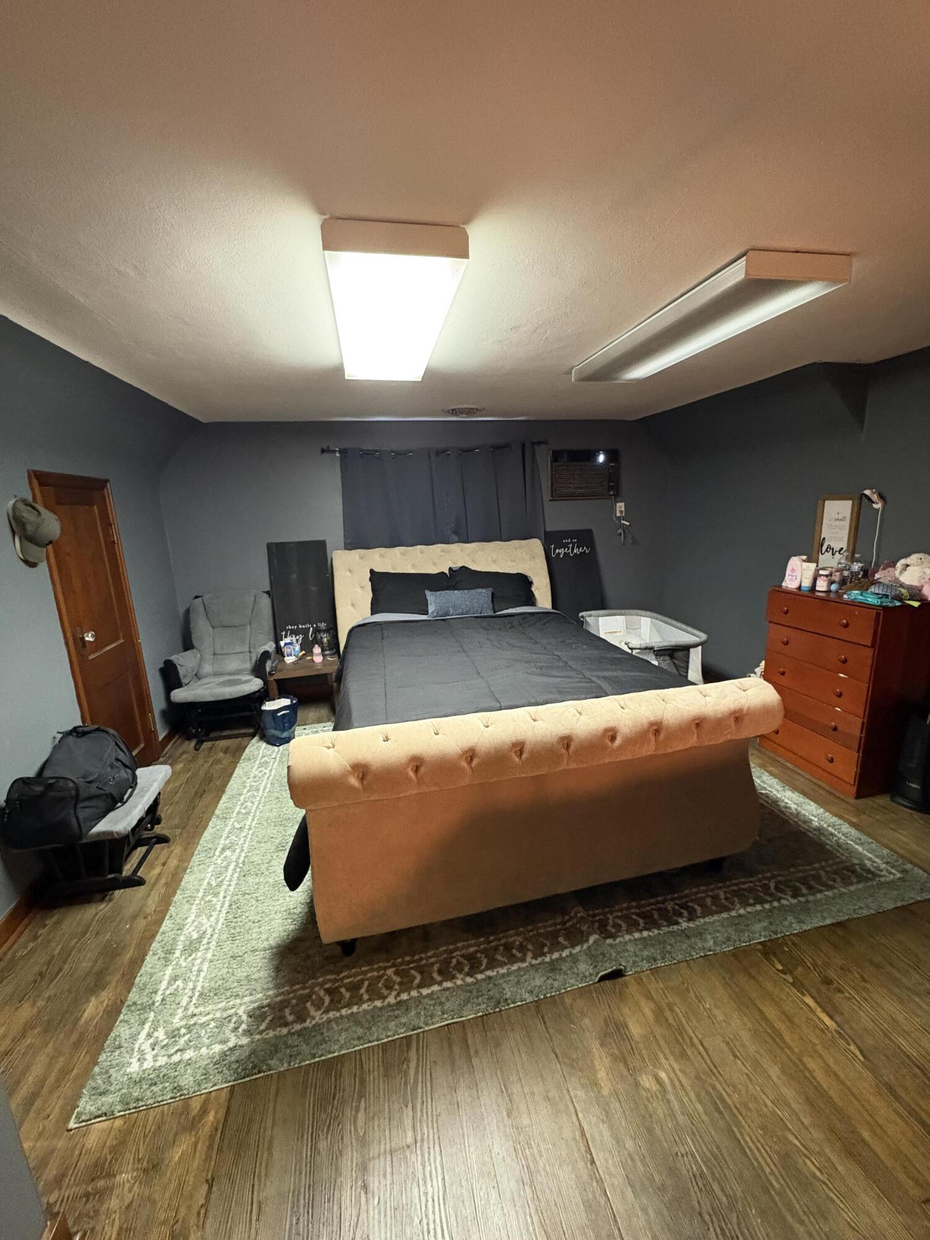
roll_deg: +2.2
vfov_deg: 102.1
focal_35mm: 14
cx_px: 465
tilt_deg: -12.0
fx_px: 502
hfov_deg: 85.7
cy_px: 620
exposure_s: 1/40
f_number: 2.2
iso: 800
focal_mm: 2.22
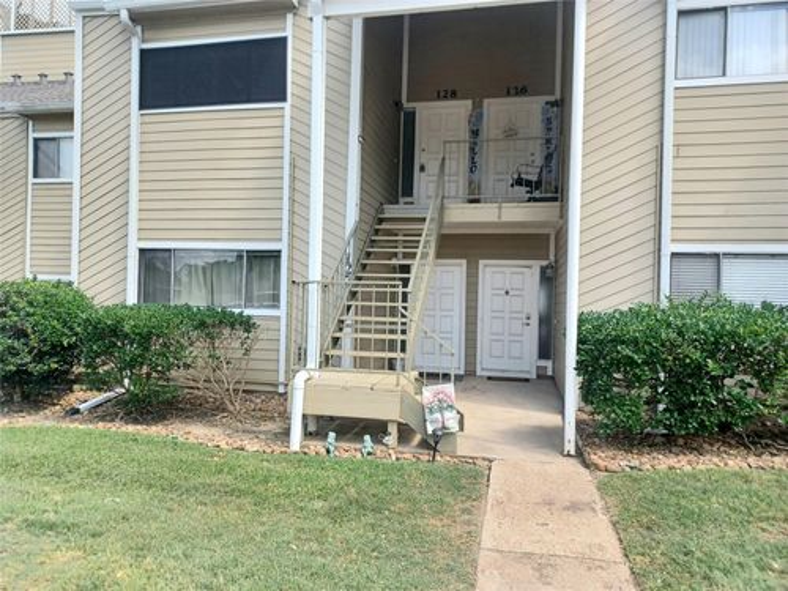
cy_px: 296
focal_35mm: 25
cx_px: 394
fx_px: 569
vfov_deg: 54.9
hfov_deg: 69.4
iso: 32
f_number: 1.8
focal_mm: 4.6
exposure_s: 1/147
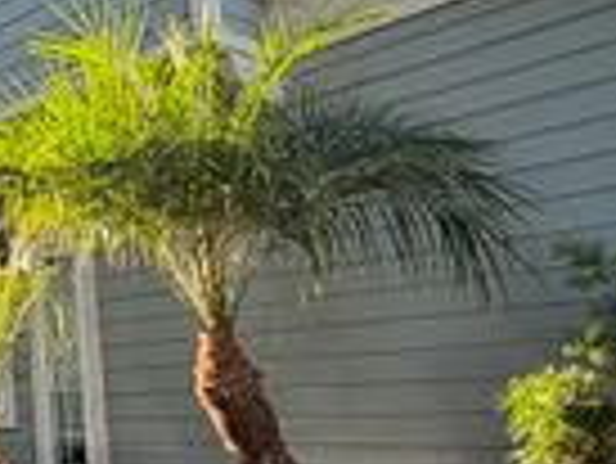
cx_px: -58
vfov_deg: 28.6
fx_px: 908
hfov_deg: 32.9
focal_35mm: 51
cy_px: 246
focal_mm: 2.22
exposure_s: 1/220
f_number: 2.2
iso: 50
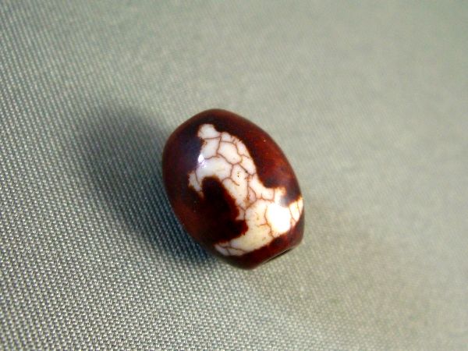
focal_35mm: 38
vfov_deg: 37.7
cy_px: 176
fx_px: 514
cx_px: 234
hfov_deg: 49.0
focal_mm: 7.9
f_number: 2.8
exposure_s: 1/80
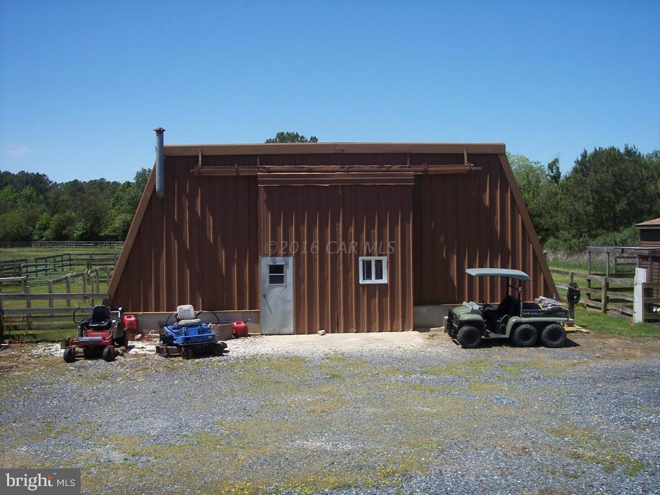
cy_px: 248
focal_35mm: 39
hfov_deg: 47.9
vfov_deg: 36.8
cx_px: 330
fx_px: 744
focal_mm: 8
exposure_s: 1/750
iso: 100
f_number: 4
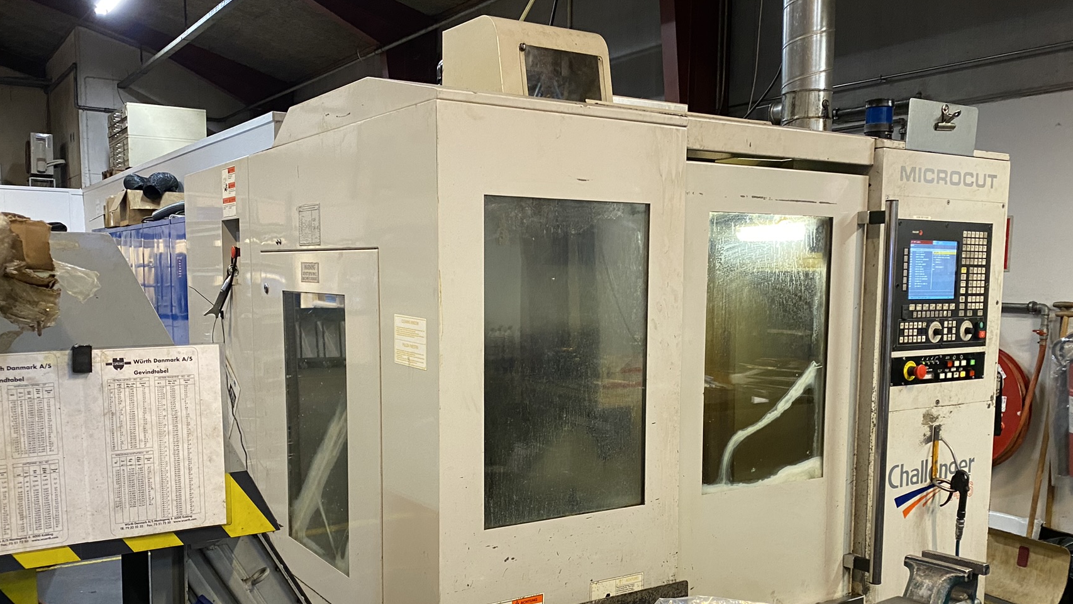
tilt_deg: -6.1
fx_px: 967
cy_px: 398
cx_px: 536
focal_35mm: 34
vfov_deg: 34.4
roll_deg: -0.4
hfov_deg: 58.0
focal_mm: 4.25
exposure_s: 1/50
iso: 200
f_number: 1.8
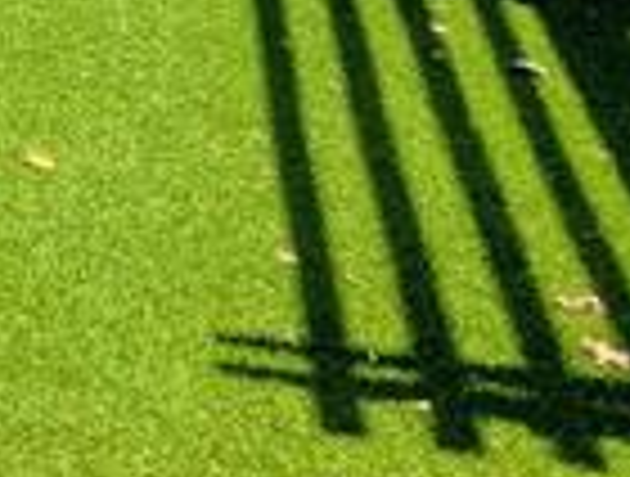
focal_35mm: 175
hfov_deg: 9.8
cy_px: -790
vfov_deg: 7.7
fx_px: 3196
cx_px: -950
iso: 21
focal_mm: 6.9
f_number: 1.68
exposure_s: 1/706
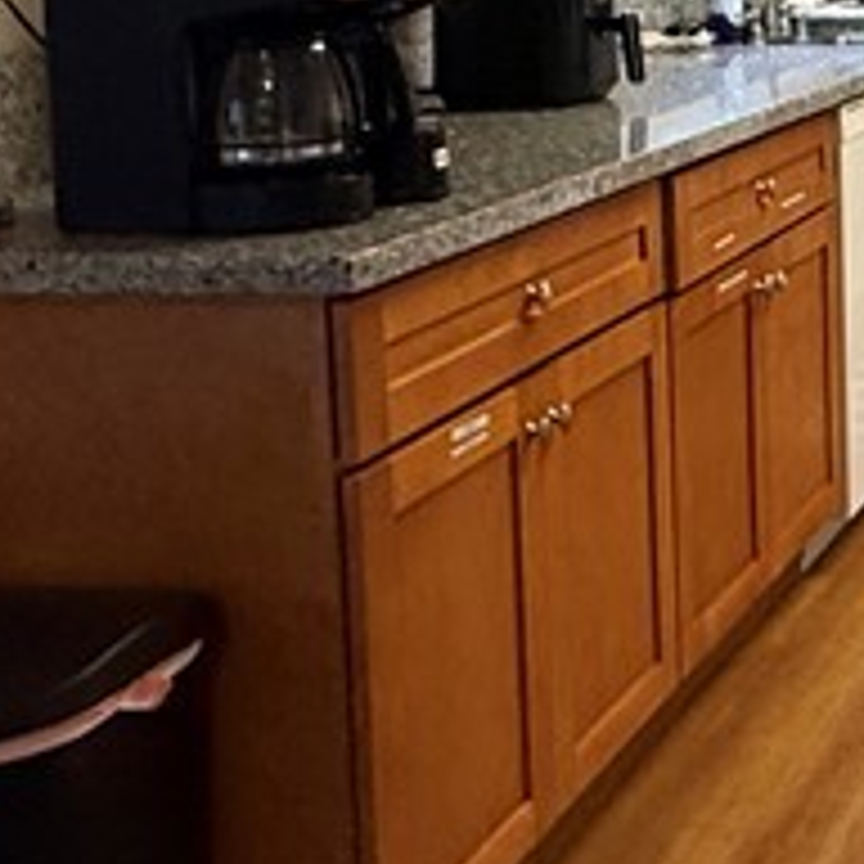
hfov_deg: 21.7
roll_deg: +0.1
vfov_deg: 25.0
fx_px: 1864
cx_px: 1305
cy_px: 27
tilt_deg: -4.5
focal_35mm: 66
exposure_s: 1/120
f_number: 2.2
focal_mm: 2.22
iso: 500
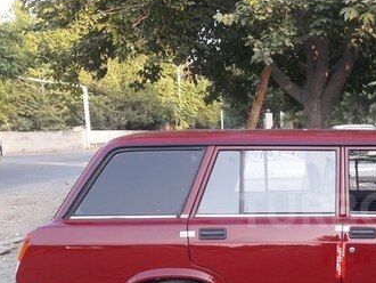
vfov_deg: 25.8
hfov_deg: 32.2
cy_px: 211
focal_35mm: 56
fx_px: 609
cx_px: 355
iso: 40
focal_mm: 3.7
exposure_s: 1/100
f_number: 1.9
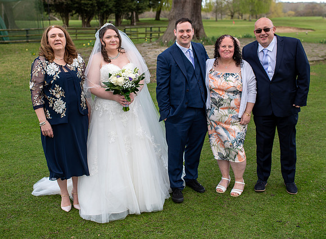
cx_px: 163
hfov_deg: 42.7
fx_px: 417
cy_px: 96
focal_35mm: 45
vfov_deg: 31.9
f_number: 3.2
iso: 100
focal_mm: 35
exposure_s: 1/320
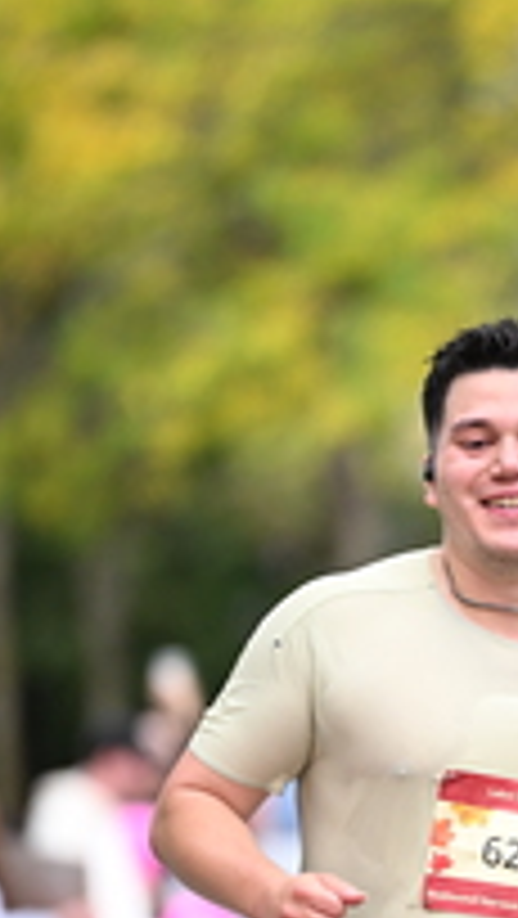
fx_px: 13774
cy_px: 842
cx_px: 651
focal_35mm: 565
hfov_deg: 2.2
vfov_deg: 3.8
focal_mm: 200
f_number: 2.8
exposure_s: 1/1600
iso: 640
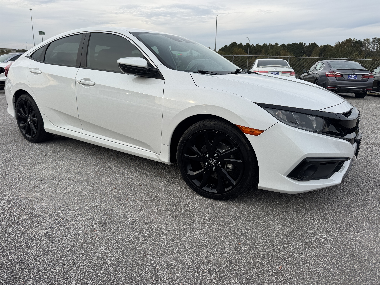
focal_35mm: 24
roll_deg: -1.7
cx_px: 190
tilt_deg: -17.9
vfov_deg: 56.8
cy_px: 142
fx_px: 263
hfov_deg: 71.6
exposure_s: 1/1678
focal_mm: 6.76
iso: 80
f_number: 1.78
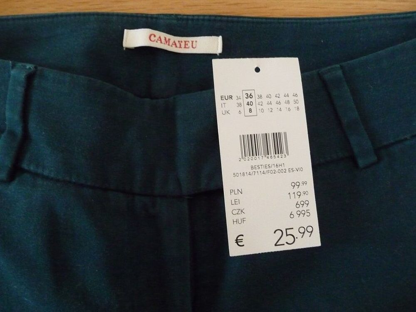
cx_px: 208
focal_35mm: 32
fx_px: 385
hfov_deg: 56.8
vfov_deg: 44.2
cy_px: 156
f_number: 3.5
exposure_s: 1/10
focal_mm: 5.3
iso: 800
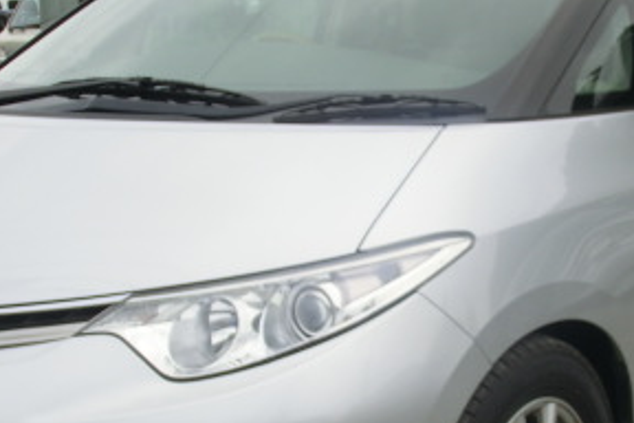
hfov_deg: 21.0
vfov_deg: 14.1
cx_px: 370
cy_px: 297
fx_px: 1708
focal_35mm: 97
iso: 100
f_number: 4
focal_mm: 7.38
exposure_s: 1/200
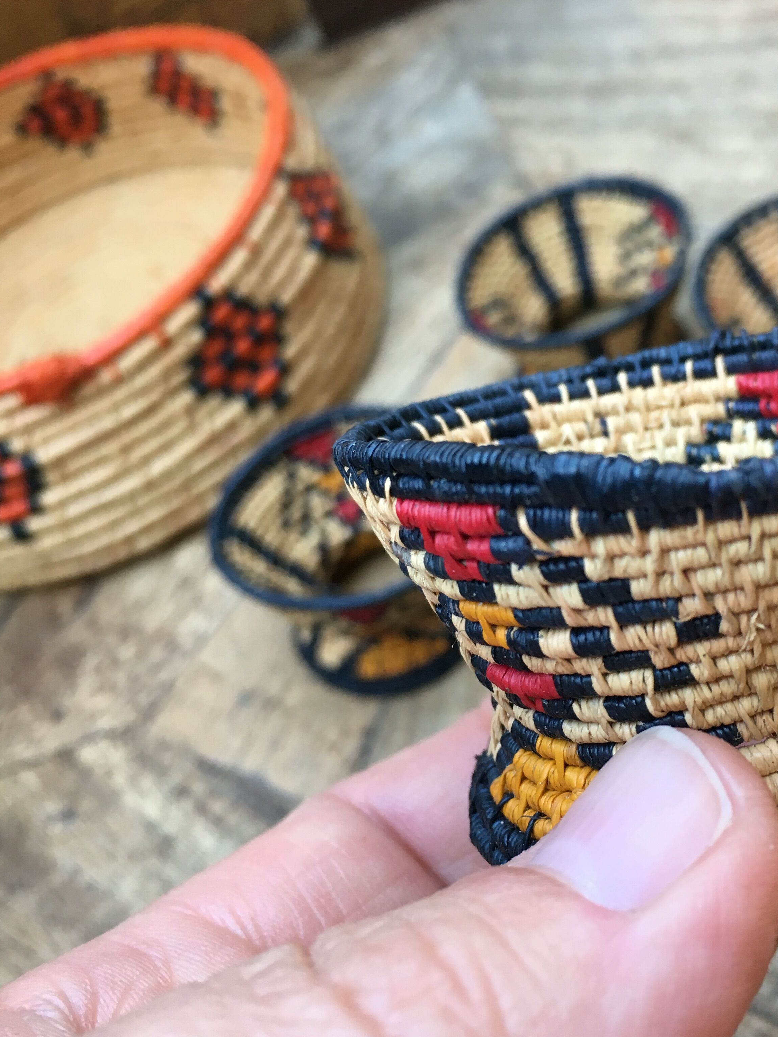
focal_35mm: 38
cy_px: 498
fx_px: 1139
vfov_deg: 49.0
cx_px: 508
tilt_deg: -49.8
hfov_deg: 37.4
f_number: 2.2
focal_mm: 4.15
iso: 40
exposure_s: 1/33
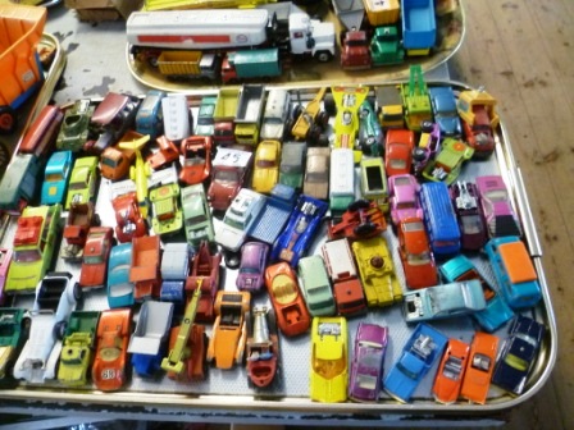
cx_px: 287
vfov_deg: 49.7
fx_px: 464
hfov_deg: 63.4
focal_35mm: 28
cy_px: 215
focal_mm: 5
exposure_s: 1/25
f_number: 2.8
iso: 400
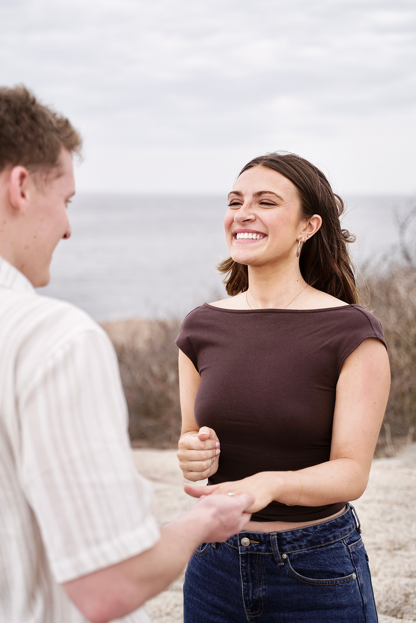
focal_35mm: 54
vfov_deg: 36.9
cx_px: 208
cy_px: 312
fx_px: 936
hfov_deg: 25.1
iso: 100
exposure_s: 1/1000
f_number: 2.8
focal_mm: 54
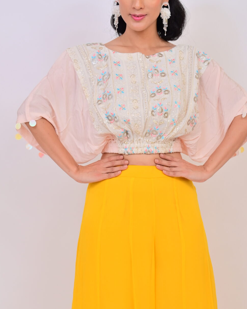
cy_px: 207
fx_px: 685
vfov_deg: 25.3
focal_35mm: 75
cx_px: 152
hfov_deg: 20.4
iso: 200
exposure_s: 1/125
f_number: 5
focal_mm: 38
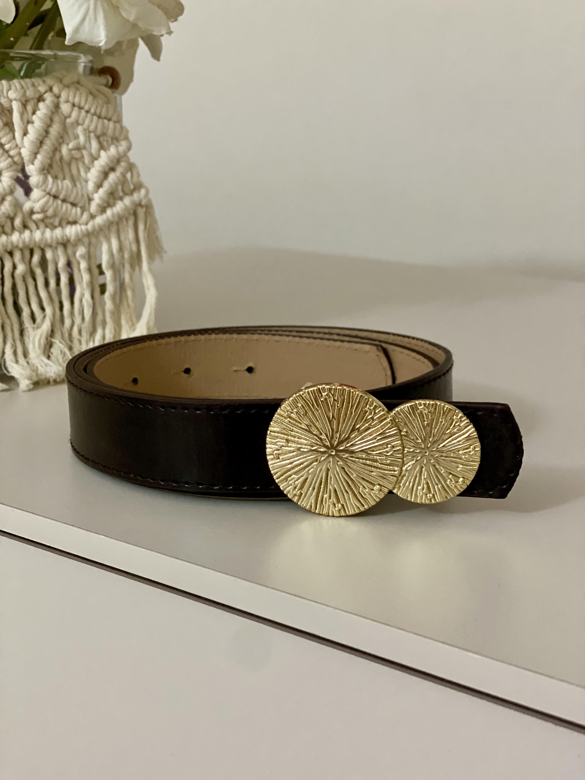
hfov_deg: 28.0
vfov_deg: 36.8
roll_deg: -1.1
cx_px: 292
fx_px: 1172
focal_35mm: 52
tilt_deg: -13.9
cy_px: 390
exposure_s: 1/25
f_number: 2
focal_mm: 6
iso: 400
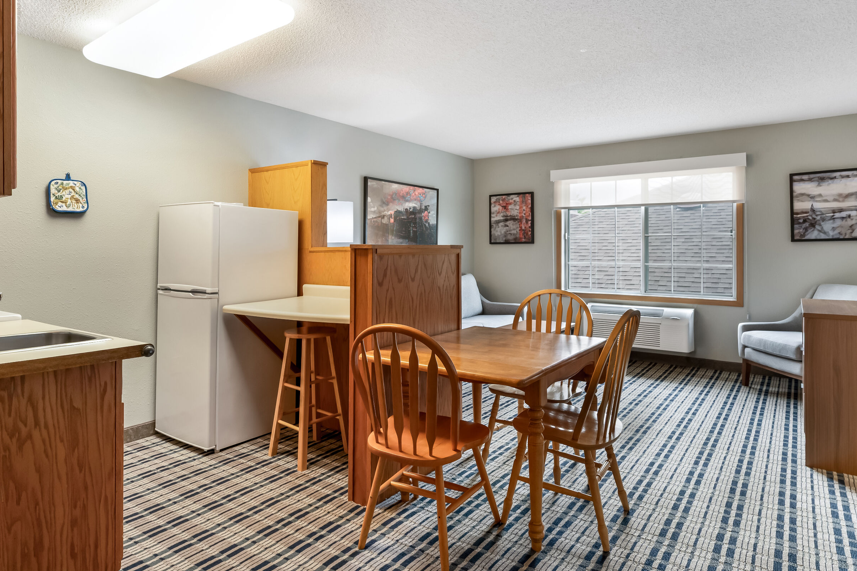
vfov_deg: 60.0
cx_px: 437
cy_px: 240
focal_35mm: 21
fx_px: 491
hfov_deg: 82.2
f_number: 8
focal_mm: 16.5
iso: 400
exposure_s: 1/5
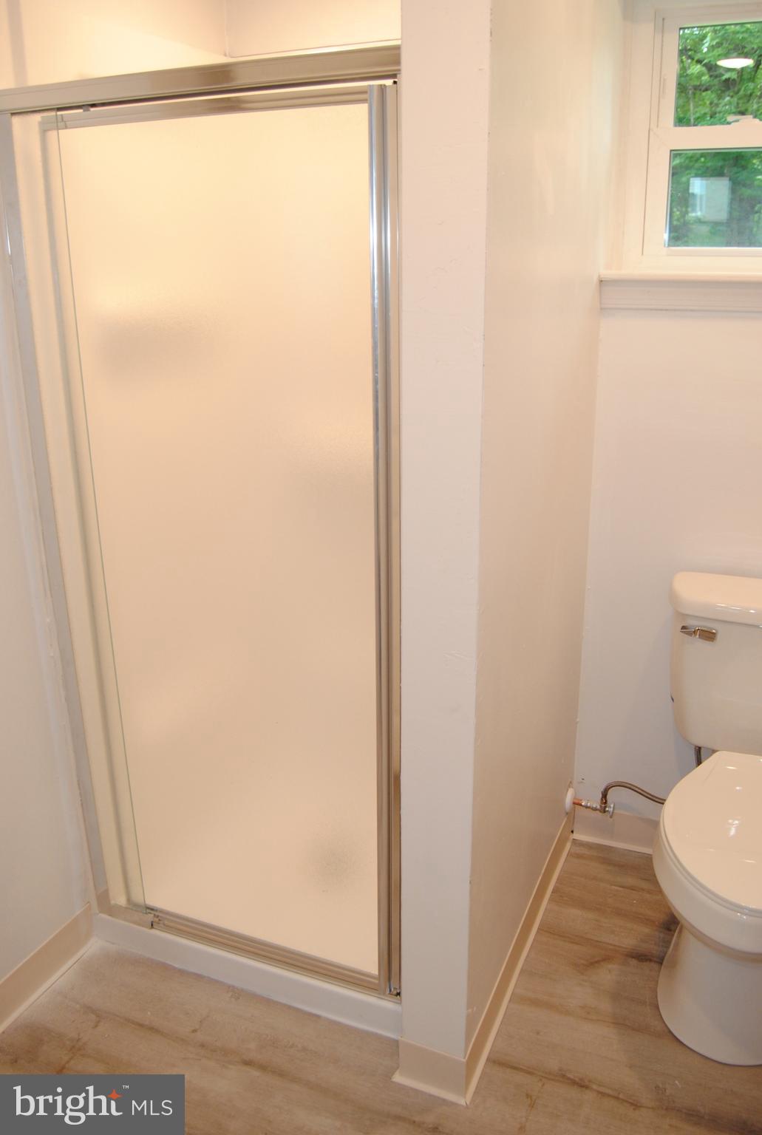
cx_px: 381
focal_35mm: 27
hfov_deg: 48.1
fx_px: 853
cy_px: 568
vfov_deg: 67.3
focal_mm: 18
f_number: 4
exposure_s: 1/80
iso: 400
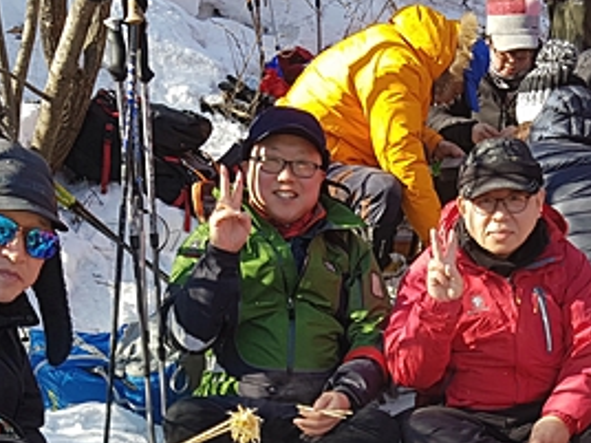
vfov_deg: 20.1
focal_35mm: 68
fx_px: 1161
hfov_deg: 28.4
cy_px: 550
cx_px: 379
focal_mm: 4.3
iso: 40
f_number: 1.7
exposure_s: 1/512
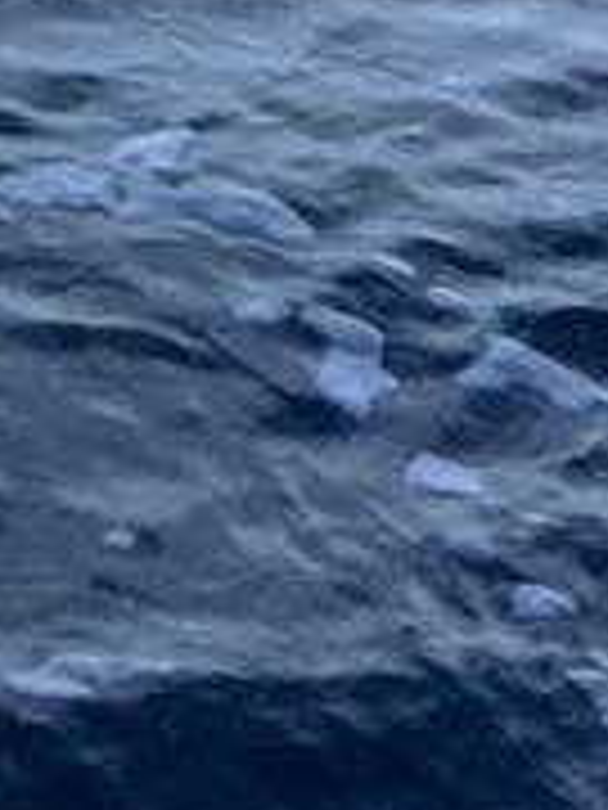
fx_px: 3466
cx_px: -941
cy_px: -1431
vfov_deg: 10.5
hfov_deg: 8.9
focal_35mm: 148
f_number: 1.5
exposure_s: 1/2994
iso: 50
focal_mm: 5.7
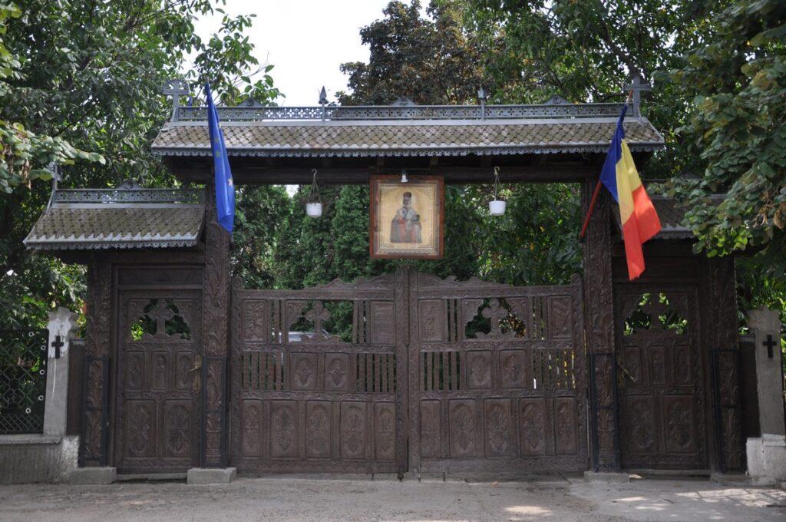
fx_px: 916
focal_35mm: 42
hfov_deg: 46.5
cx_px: 393
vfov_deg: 31.8
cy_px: 261
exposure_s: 1/500
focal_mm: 28
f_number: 4
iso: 200
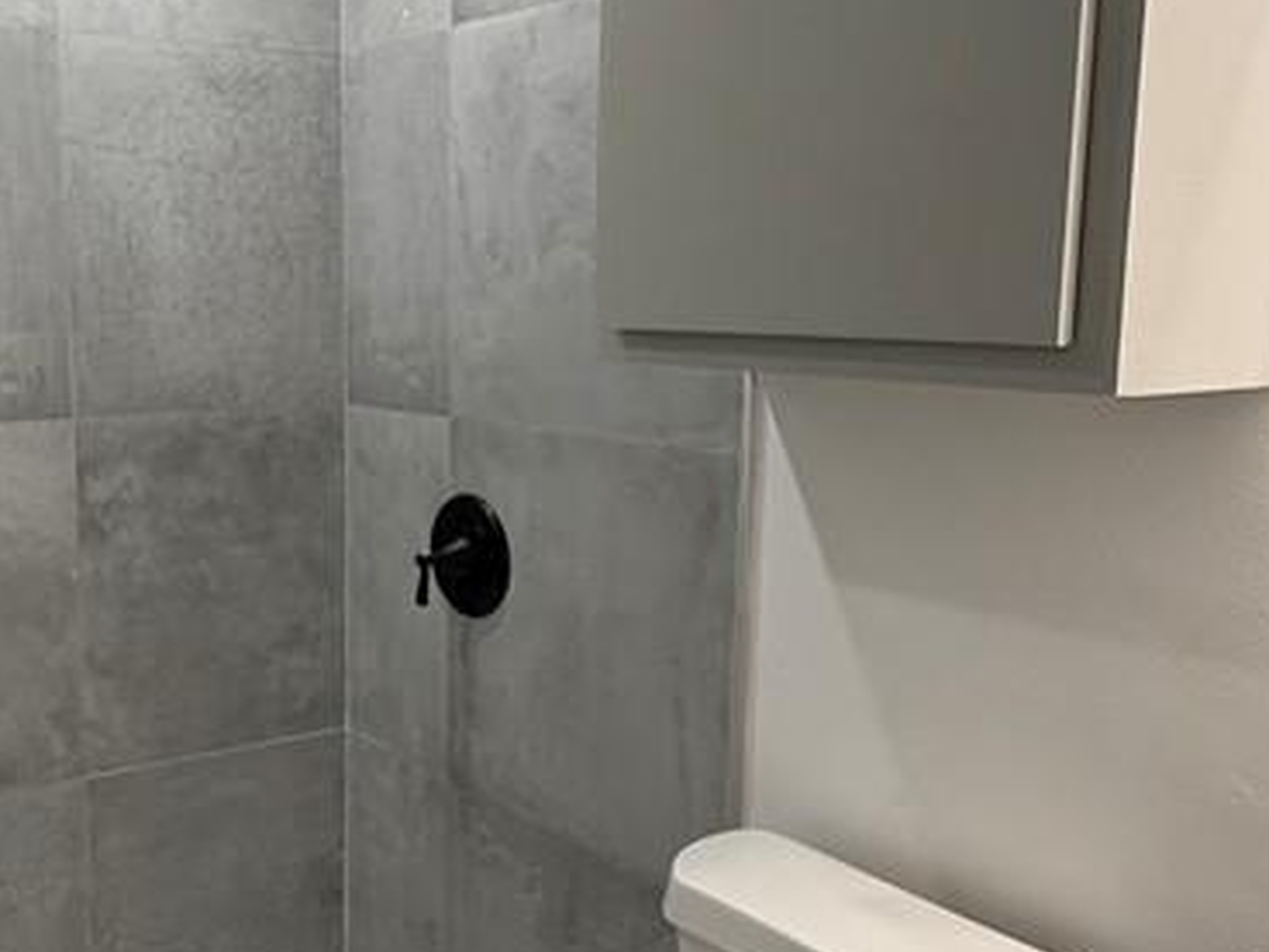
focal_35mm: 39
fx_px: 1430
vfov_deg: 36.8
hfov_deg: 46.2
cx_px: 321
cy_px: 476
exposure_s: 1/120
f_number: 2.2
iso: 250
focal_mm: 2.22
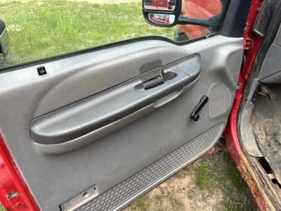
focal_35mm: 26
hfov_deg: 67.3
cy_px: 106
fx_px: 211
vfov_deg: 53.1
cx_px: 140
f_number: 1.6
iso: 50
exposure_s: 1/563
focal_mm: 5.1
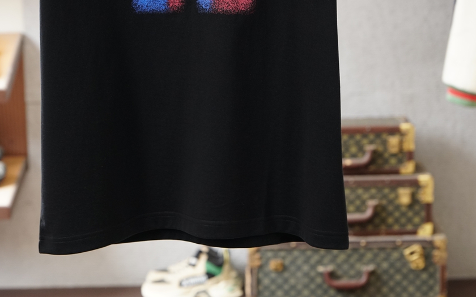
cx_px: 186
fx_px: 1479
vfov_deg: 11.5
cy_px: 196
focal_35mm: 114
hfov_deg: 18.3
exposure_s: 1/125
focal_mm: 58
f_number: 4
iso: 800
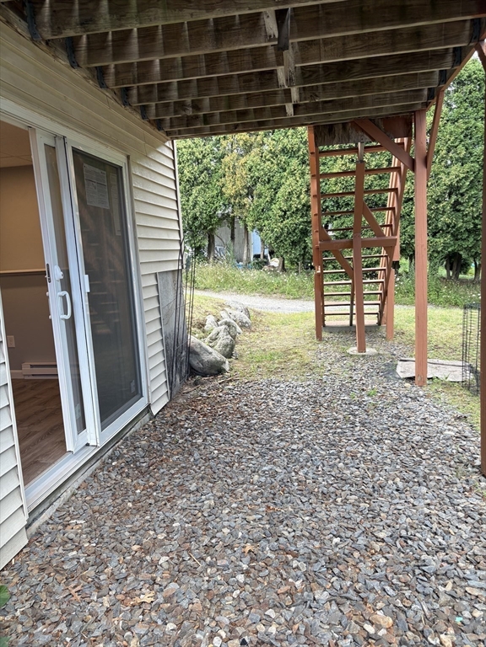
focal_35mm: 26
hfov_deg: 53.1
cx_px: 243
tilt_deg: -8.0
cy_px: 324
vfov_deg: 67.3
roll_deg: +3.2
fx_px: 487
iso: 64
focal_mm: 5.96
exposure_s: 1/121
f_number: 1.6
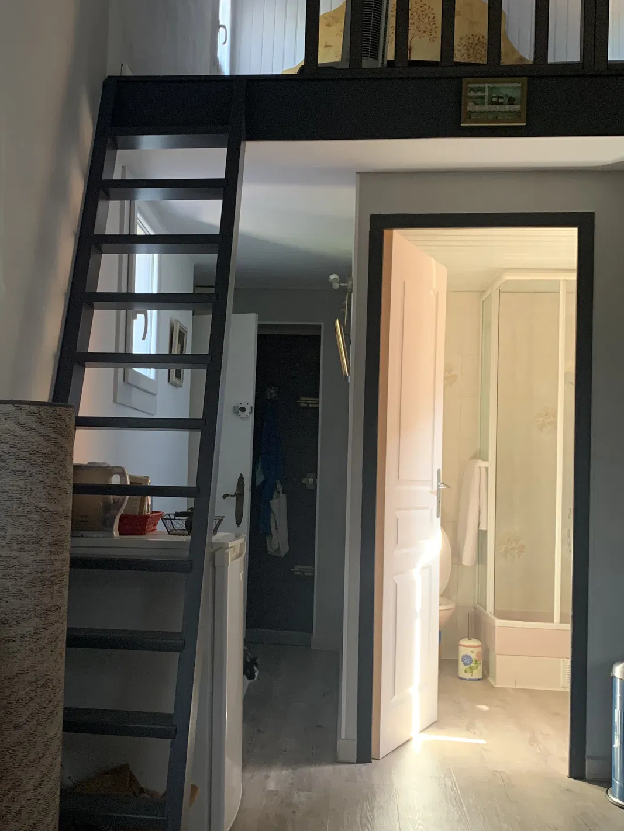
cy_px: 415
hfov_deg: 36.5
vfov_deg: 47.9
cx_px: 212
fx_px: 937
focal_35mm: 39
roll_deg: -2.5
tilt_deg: +3.5
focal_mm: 4.25
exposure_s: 1/51
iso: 400
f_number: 1.8
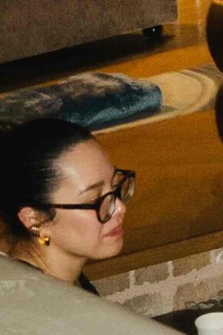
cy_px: 5
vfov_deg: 9.1
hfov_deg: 5.9
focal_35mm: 225
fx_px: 2090
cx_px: 507
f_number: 3.5
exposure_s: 1/200
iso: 2500
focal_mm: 26.3
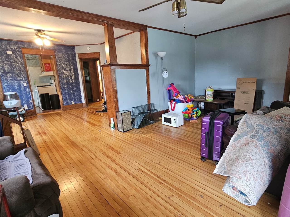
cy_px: 108
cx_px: 145
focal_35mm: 13
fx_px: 109
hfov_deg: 106.2
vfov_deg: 89.9
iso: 400
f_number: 2.2
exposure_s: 1/30
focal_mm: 2.2
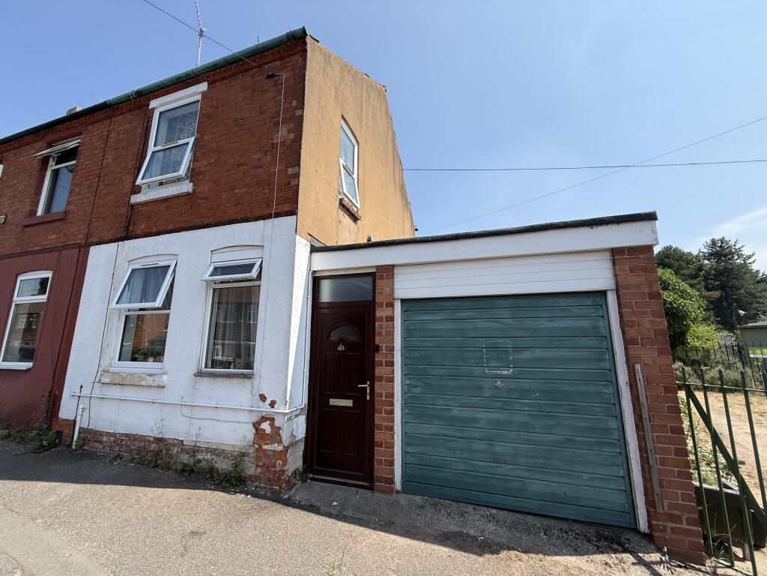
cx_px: 384
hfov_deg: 102.1
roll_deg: -0.5
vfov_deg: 85.7
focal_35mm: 14
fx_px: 310
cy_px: 288
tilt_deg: +11.5
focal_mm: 2.22
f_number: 2.2
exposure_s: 1/1572
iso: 50
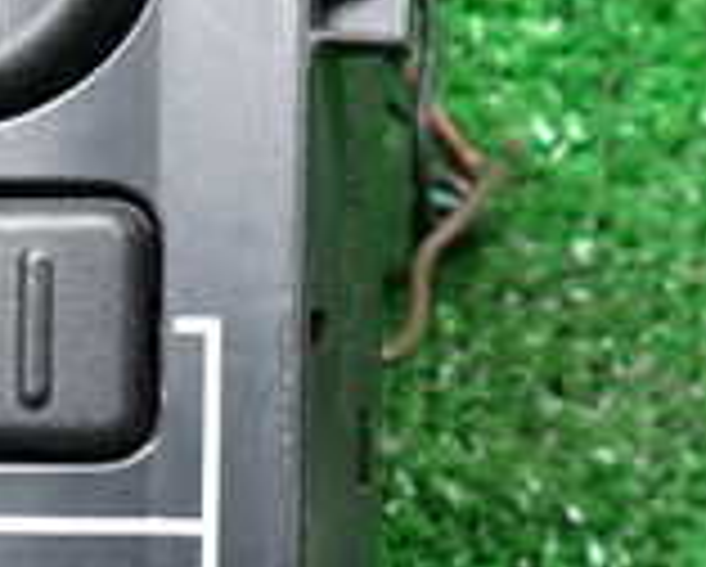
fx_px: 1946
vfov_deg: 16.5
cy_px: 432
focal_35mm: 93
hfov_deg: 20.1
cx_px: 40
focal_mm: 4.5
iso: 125
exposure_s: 1/60
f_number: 2
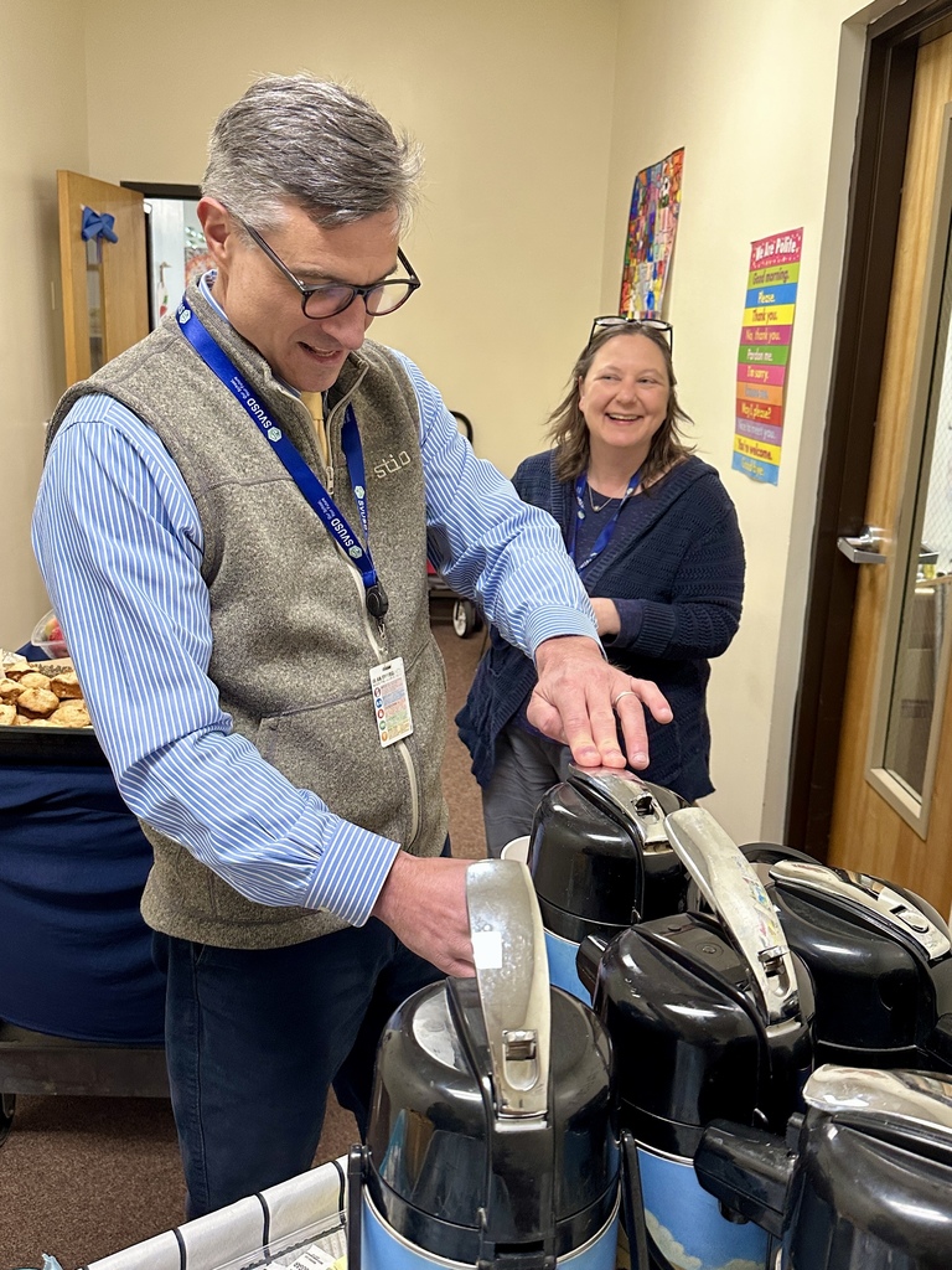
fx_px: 880
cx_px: 476
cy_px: 635
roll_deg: -2.7
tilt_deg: -13.0
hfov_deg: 56.8
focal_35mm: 24
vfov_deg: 71.6
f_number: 1.78
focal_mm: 6.86
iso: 250
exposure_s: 1/60
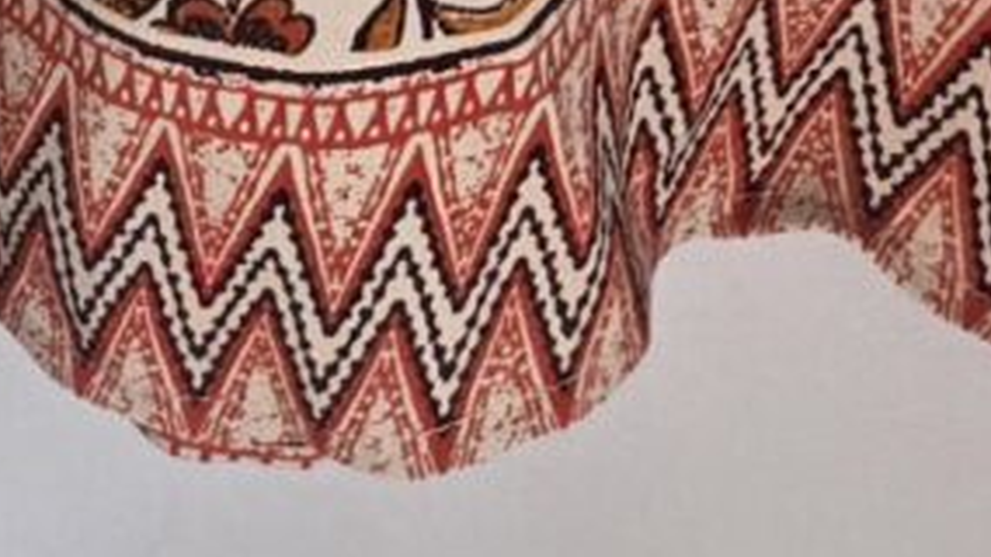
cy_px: -2496
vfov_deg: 5.0
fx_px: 4728
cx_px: -57
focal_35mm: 180
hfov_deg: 11.8
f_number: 1.8
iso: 160
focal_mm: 5.4
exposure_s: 1/120
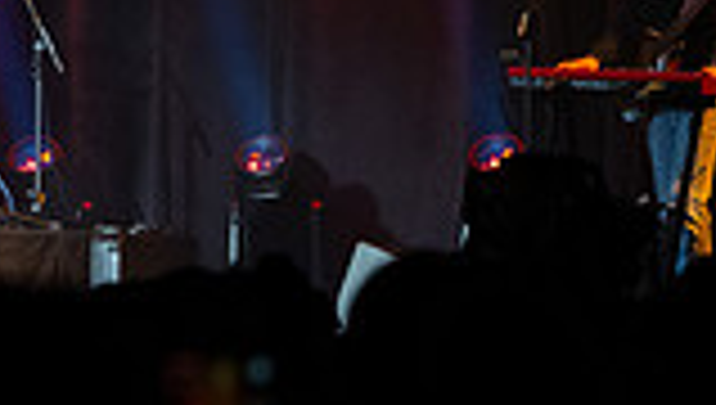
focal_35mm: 306
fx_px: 5818
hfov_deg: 7.0
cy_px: -94
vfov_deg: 4.0
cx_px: -293
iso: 3200
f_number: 2.8
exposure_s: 1/200
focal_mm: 70
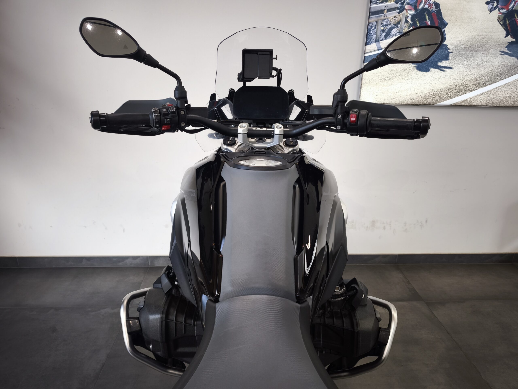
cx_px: 259
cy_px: 194
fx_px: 344
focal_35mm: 23
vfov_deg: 58.9
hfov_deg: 73.9
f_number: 1.6
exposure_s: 1/120
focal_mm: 6.57
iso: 160
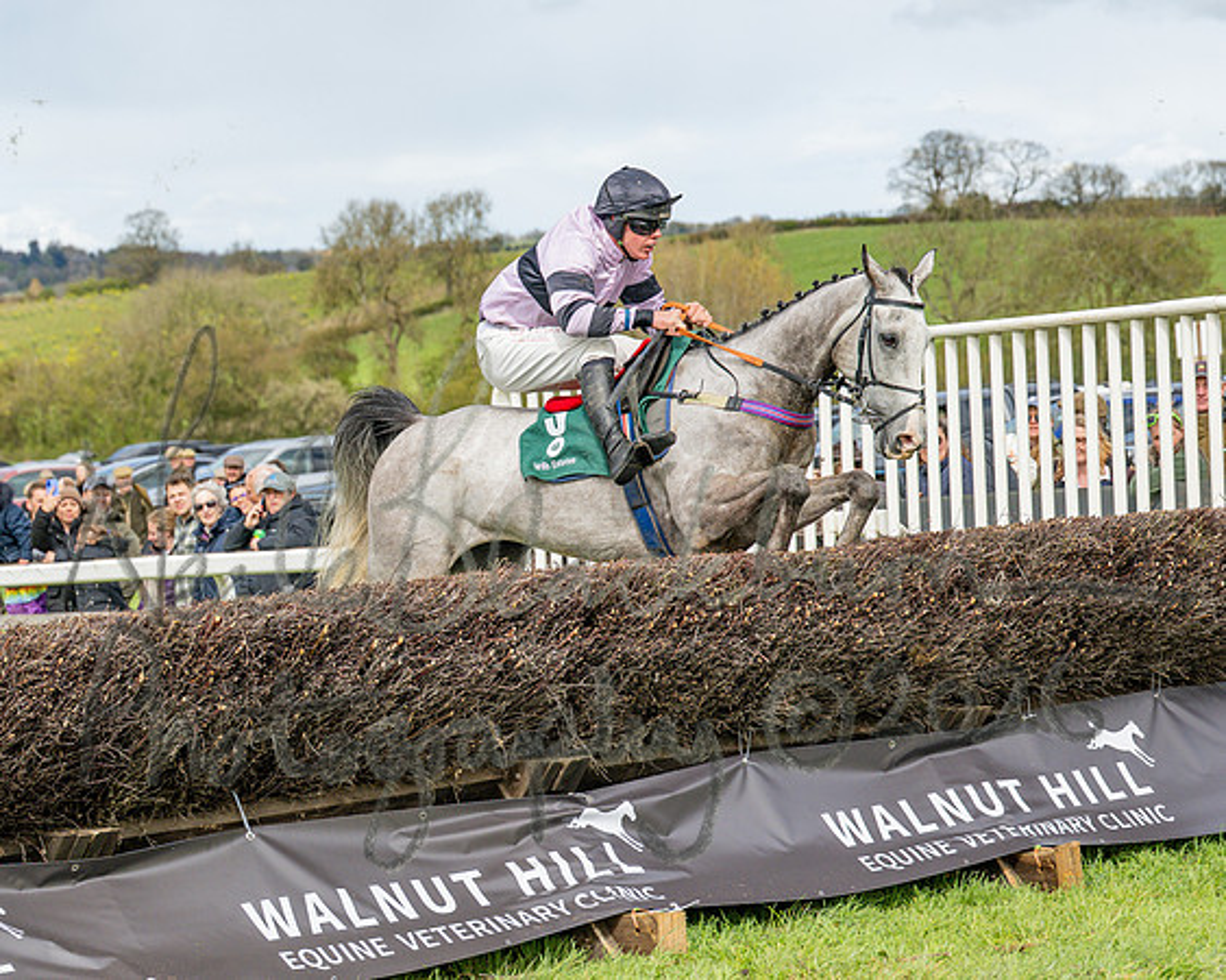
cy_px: 490
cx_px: 617
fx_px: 4536
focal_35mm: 125
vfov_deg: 12.3
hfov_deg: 15.4
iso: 400
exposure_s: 1/2500
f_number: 4
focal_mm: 74
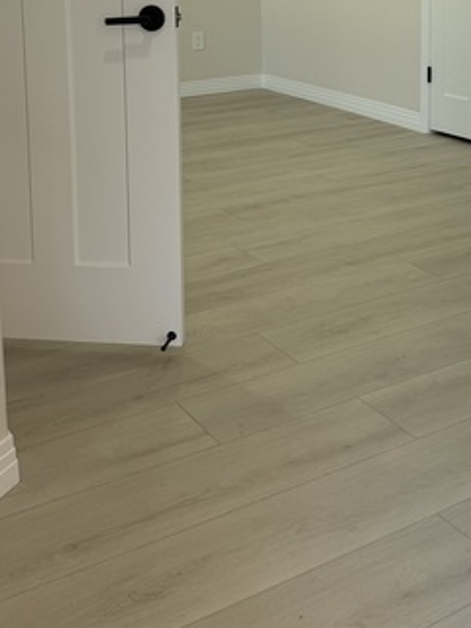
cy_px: 64
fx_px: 907
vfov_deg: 35.9
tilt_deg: -6.8
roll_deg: +1.0
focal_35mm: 50
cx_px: 318
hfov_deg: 28.9
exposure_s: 1/251
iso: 100
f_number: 1.78
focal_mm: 6.76
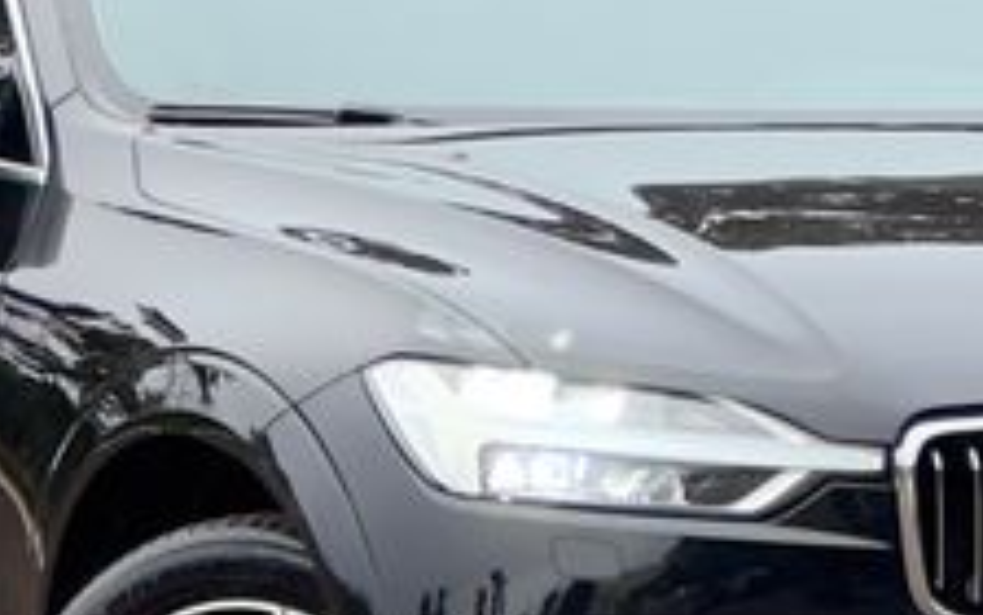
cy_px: 83
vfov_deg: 4.4
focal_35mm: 295
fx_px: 7903
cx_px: 531
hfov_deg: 7.1
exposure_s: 1/99
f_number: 2.8
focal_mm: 9
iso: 64
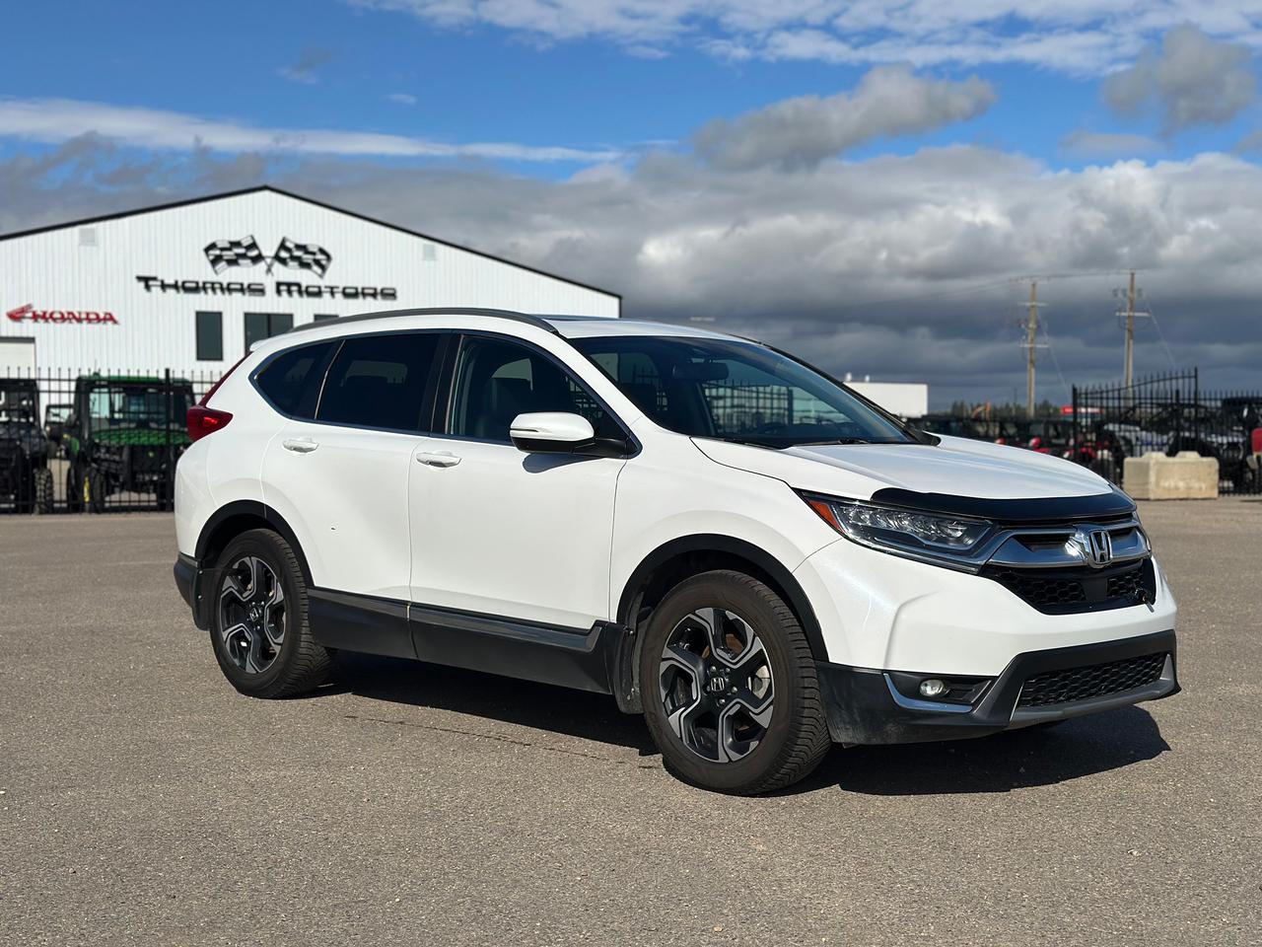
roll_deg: +0.5
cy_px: 474
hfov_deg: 39.7
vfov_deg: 30.3
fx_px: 1750
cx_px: 631
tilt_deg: -1.0
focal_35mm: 48
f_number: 1.78
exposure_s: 1/15873
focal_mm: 6.86
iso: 100
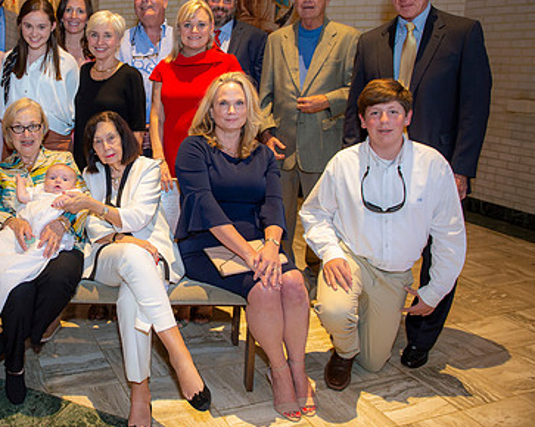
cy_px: 177
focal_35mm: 36
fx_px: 570
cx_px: 113
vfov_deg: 41.0
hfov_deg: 47.8
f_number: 3.5
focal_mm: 24
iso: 1000
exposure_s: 1/100
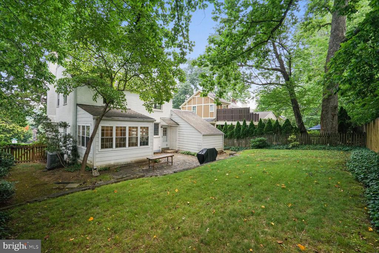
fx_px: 168
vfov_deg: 73.8
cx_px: 190
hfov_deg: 96.7
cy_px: 126
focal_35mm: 16
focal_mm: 16
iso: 800
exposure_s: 1/320
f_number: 9
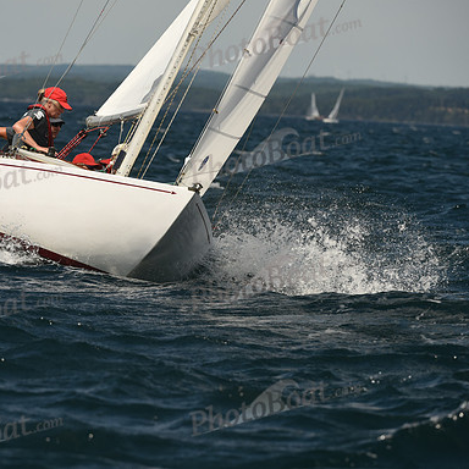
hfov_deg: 4.5
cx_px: 127
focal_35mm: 385
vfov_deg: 4.6
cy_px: 234
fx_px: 5901
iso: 250
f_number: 7.1
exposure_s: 1/1000
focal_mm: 300
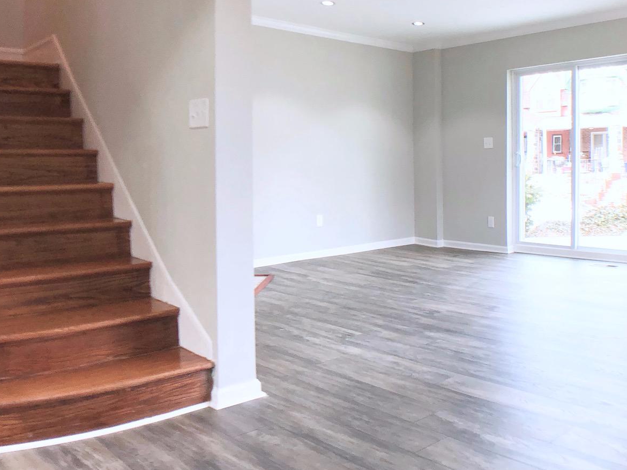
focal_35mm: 49
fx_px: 888
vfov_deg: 29.6
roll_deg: +0.4
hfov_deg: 38.6
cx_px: 397
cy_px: 185
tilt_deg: -2.0
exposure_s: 1/120
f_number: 1.8
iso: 40
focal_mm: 4
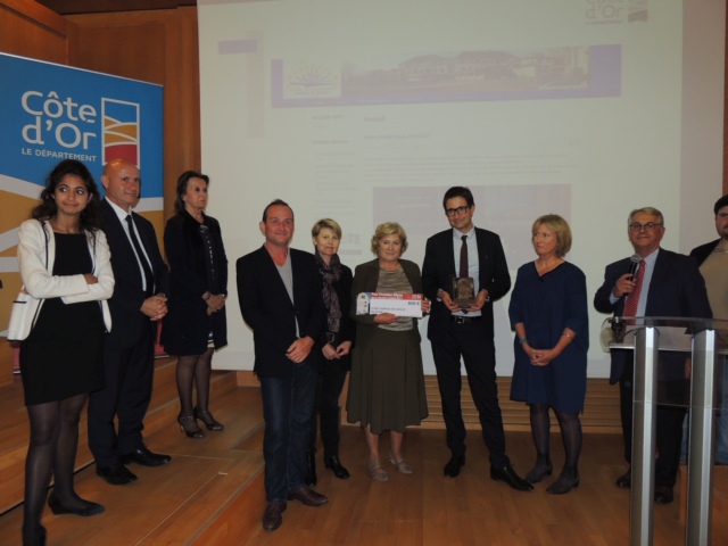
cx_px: 364
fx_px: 505
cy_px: 273
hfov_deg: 71.6
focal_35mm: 24
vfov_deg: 56.8
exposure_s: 1/30
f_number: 3
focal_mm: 4.3
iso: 200
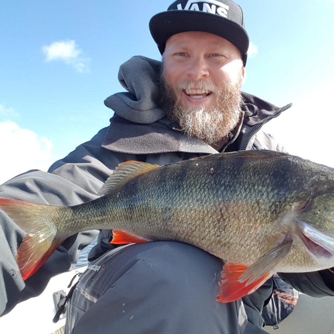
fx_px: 273
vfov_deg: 62.9
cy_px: 166
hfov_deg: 62.2
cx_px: 204
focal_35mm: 25
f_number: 1.7
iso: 50
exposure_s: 1/684
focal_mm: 2.1
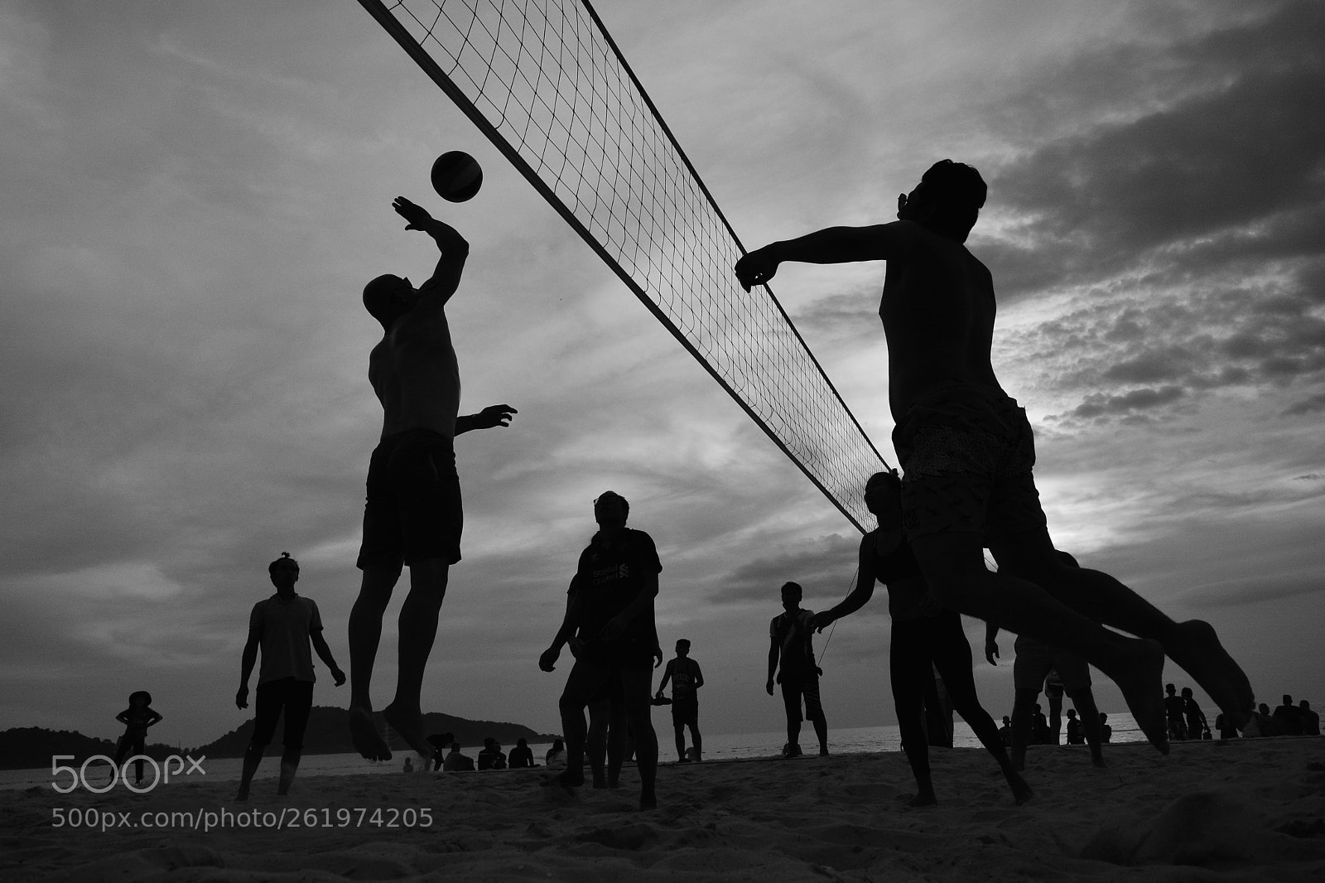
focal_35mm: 27
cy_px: 442
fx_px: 993
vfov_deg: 47.9
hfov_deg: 67.4
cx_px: 662
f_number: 5.6
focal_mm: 18
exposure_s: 1/4000
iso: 400
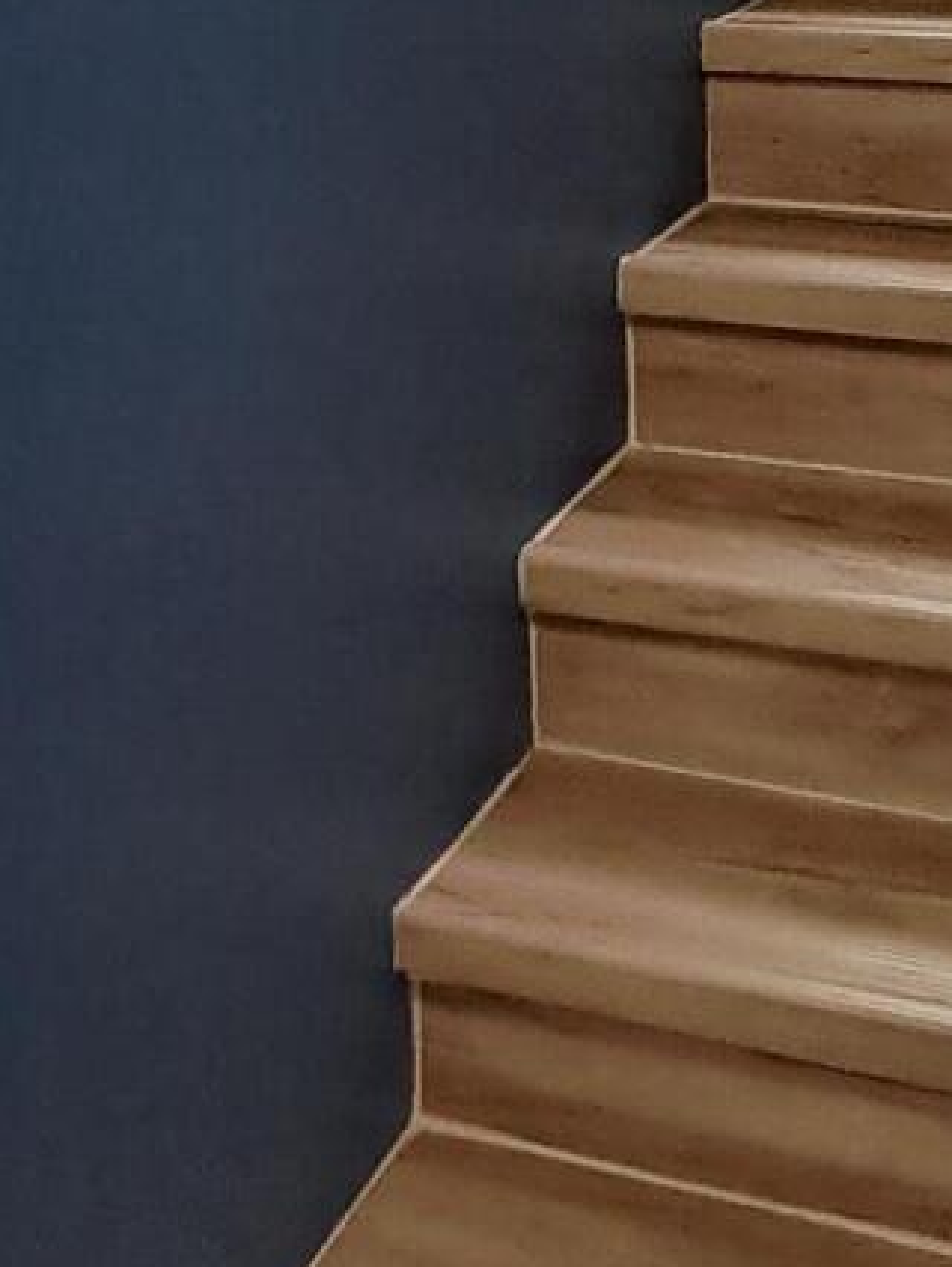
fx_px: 2235
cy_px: -107
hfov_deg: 24.0
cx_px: 458
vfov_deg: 28.9
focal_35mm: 61
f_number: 2.2
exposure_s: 1/40
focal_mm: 1.74
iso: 64
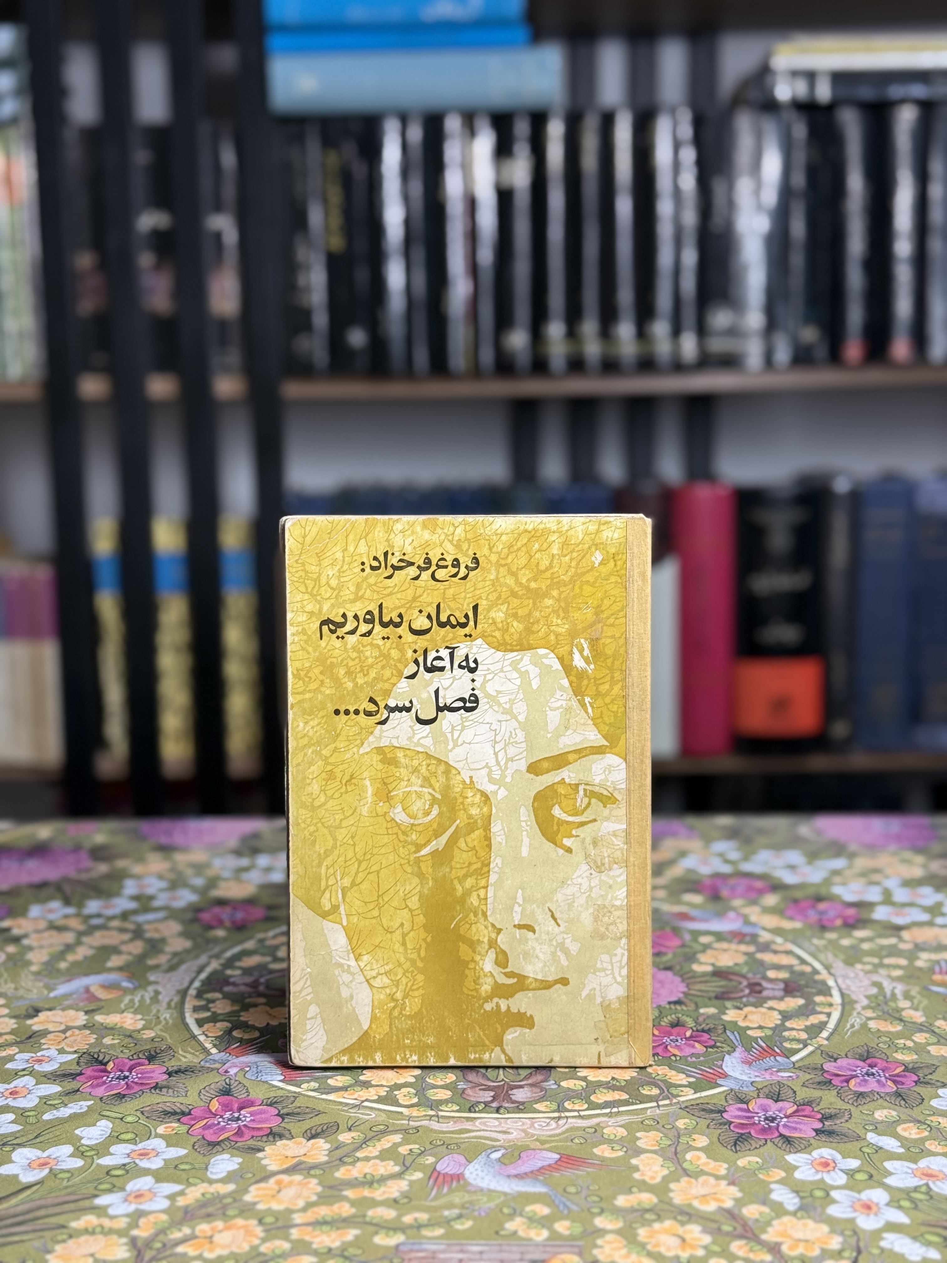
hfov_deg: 30.3
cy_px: 632
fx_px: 1751
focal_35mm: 48
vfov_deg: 39.7
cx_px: 474
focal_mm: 6.76
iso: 80
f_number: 1.78
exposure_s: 1/104
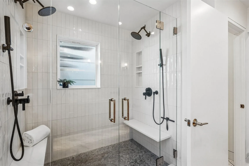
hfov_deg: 93.3
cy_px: 83
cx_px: 124
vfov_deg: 70.4
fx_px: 118
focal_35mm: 17
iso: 1250
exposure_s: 1/125
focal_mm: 17
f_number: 8
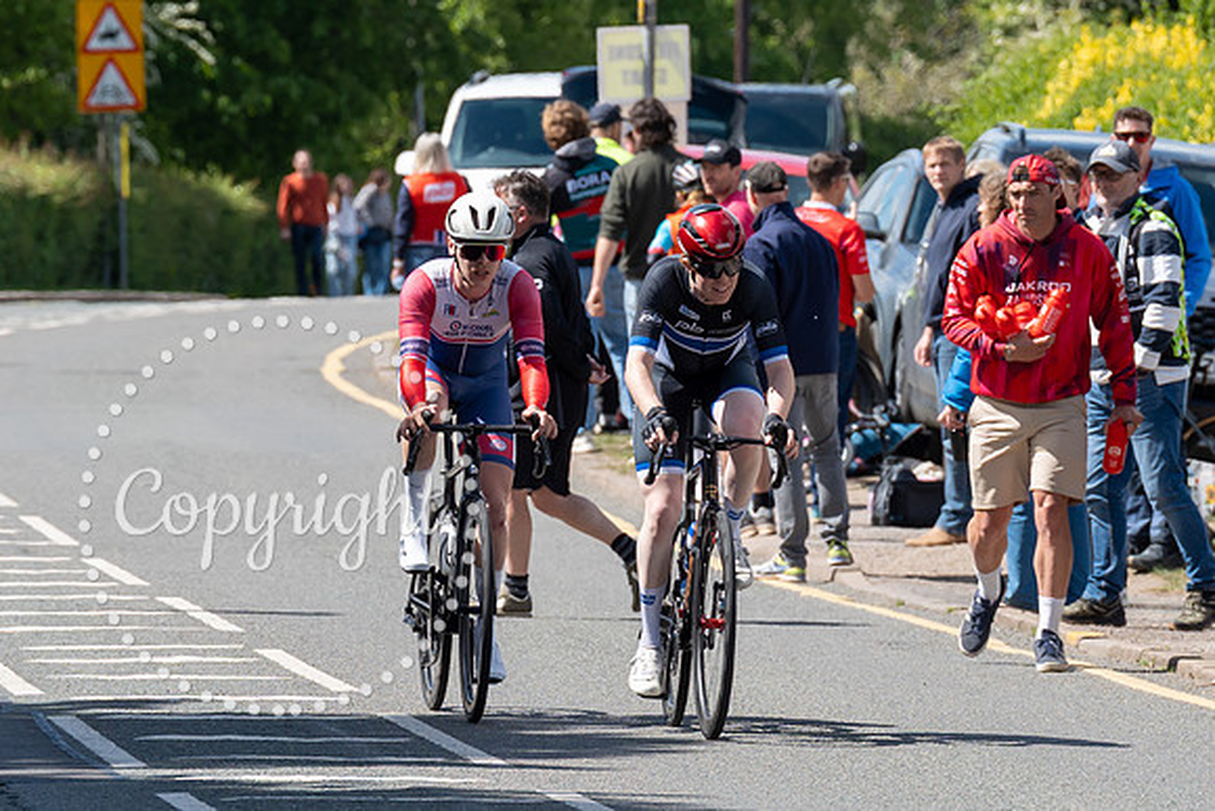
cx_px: 579
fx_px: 15390
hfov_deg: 4.5
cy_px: 409
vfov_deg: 3.0
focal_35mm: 456
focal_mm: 200
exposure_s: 1/1000
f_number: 5.6
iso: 250
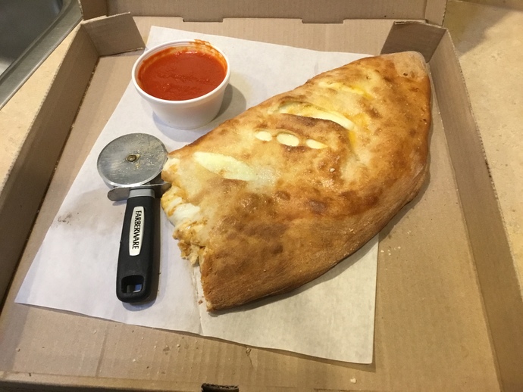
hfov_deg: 58.3
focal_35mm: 31
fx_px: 469
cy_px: 196
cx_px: 262
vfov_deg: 45.5
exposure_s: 1/30
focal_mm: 3.3
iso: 160
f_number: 2.4
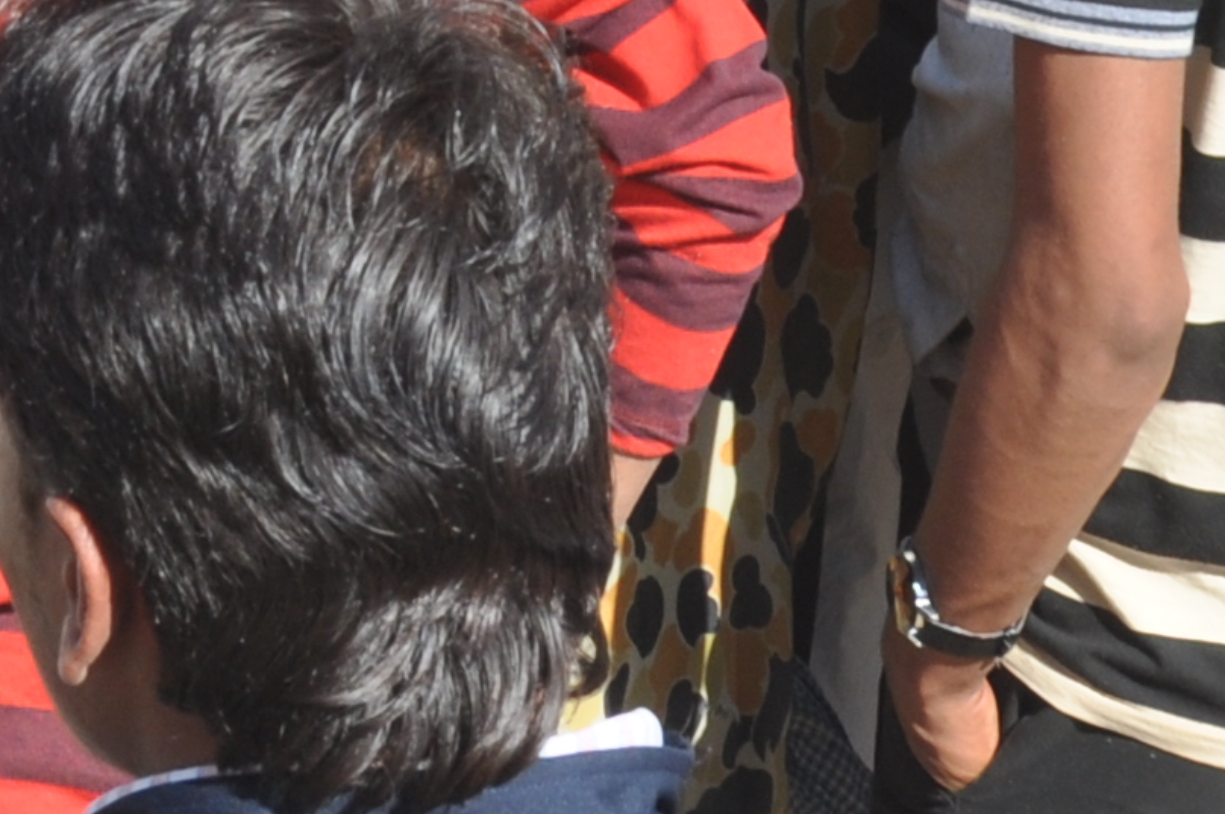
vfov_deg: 6.7
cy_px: -1325
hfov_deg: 10.5
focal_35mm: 191
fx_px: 6493
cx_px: -514
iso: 200
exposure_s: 1/125
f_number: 11
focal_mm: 24
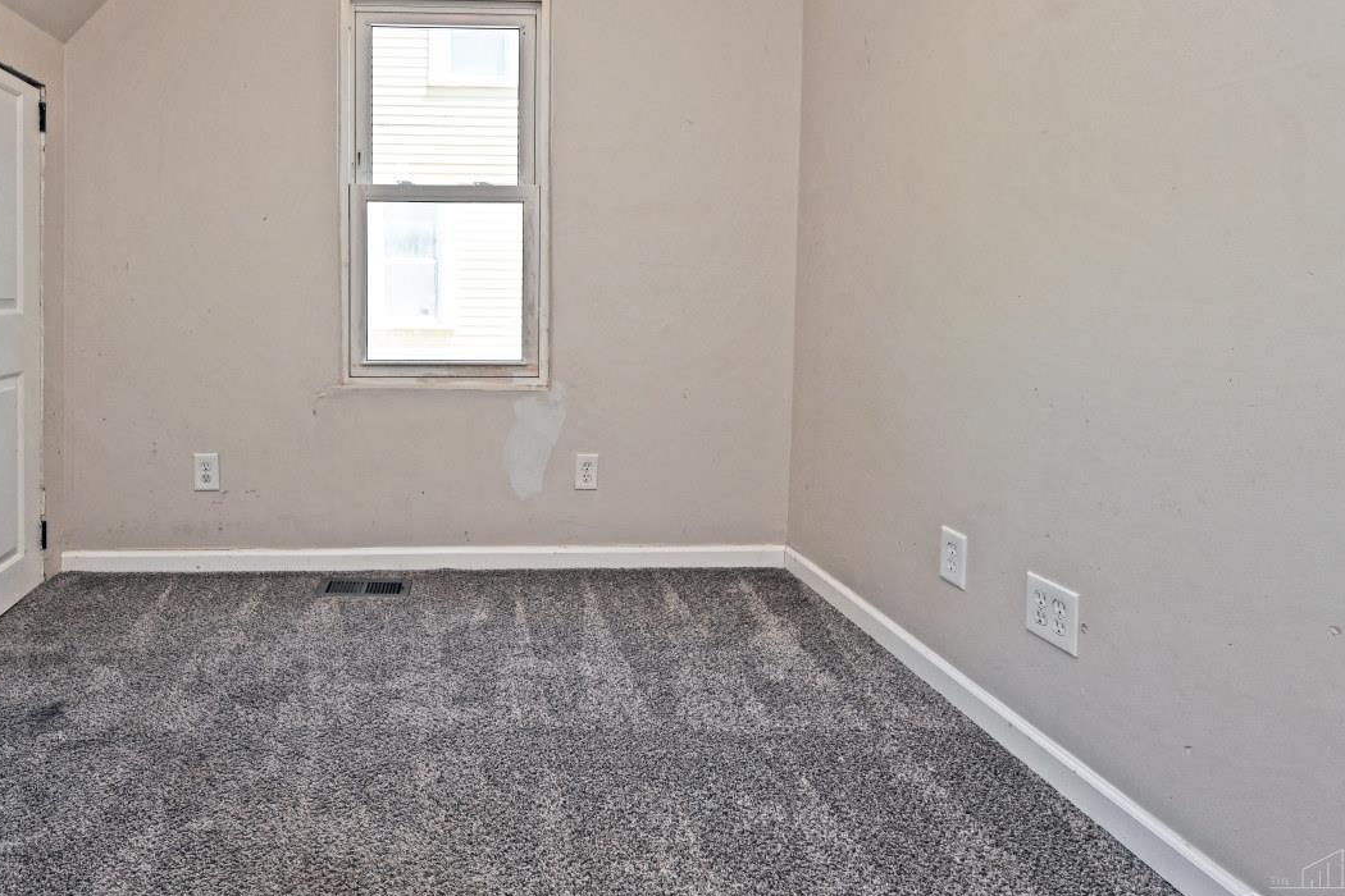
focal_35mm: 20
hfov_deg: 81.7
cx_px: 473
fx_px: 747
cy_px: 311
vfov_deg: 60.7
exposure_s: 1/125
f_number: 5.6
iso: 160
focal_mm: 14
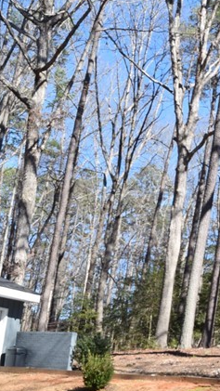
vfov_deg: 23.9
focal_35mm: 89
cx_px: 432
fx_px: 922
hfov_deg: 12.2
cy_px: 233
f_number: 10
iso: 400
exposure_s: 1/400
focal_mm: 22
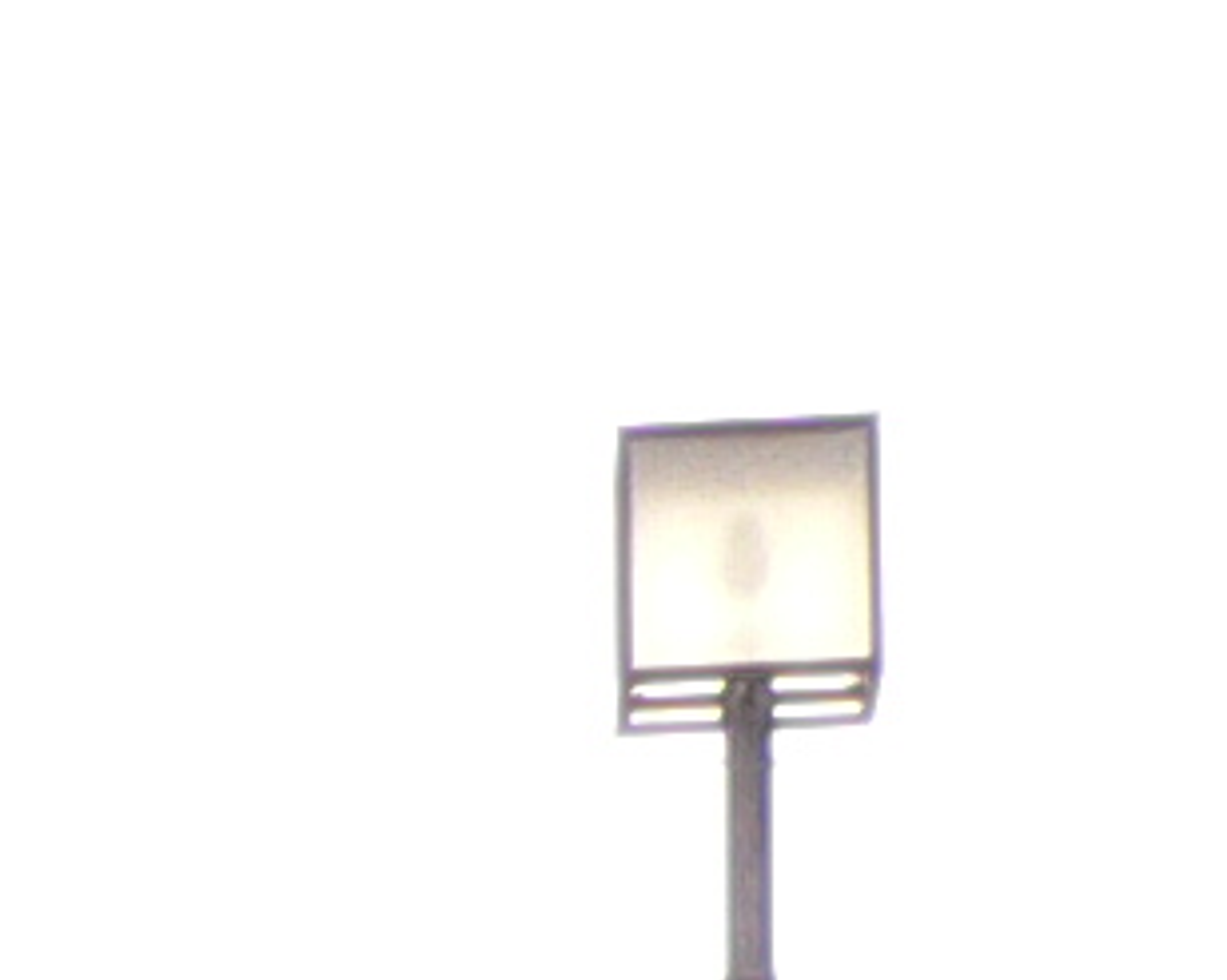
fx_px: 10307
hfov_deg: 6.4
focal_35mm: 284
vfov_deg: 5.0
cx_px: -1900
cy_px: 3434
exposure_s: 1/125
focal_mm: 5.8
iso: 80
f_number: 2.8
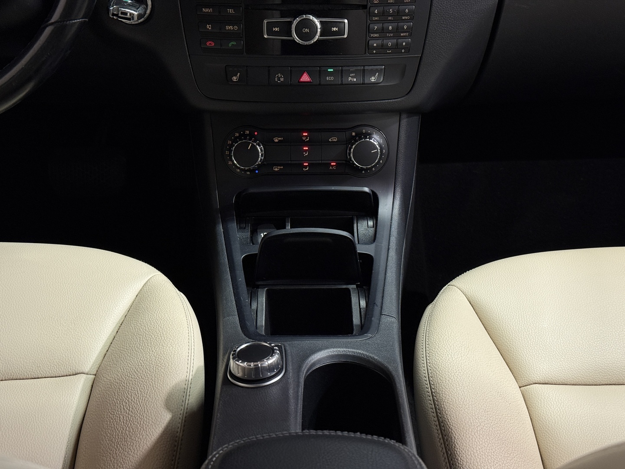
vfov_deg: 30.3
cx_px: 312
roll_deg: +0.1
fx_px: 867
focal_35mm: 48
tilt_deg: -37.4
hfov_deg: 39.7
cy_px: 234
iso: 160
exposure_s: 1/54
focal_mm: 6.76
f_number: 1.78
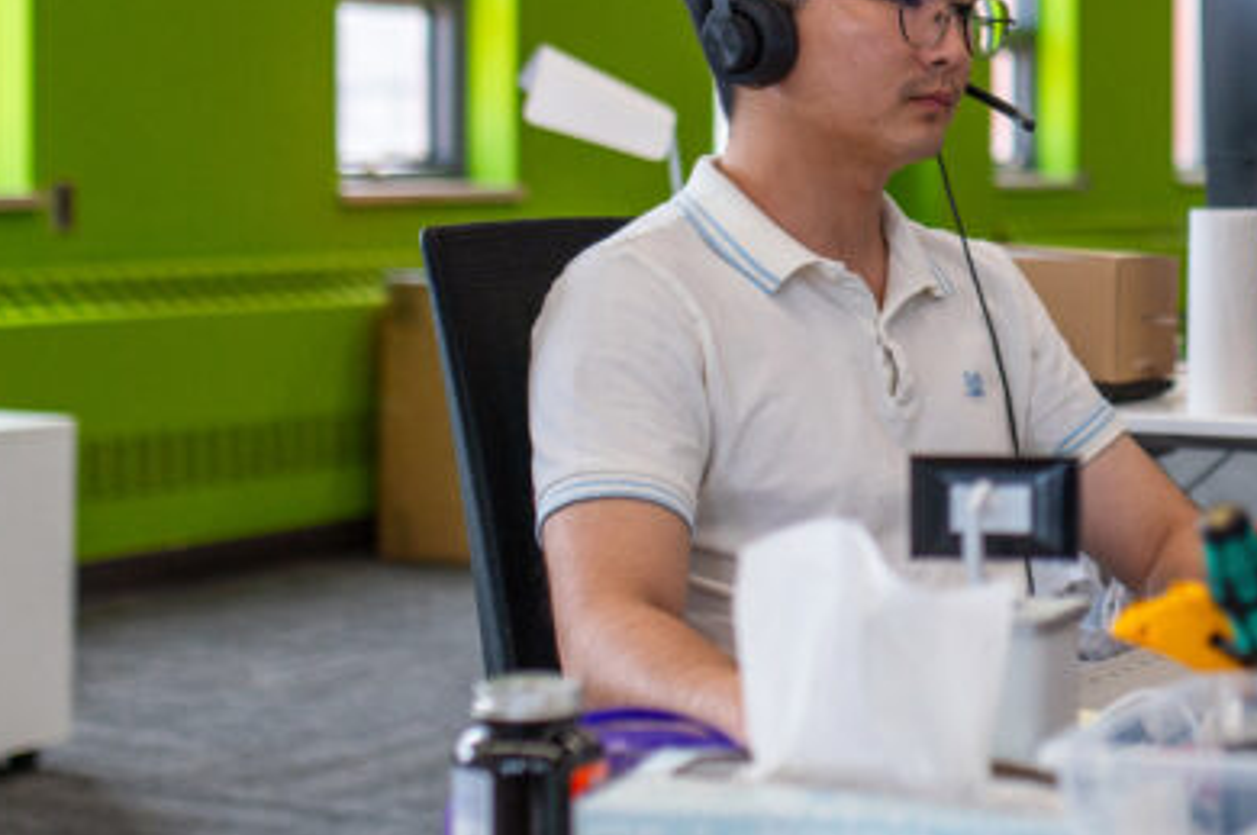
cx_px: 1270
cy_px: 256
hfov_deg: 21.4
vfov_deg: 14.8
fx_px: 3208
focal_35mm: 92
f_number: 2
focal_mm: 35
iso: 400
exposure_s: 1/1250
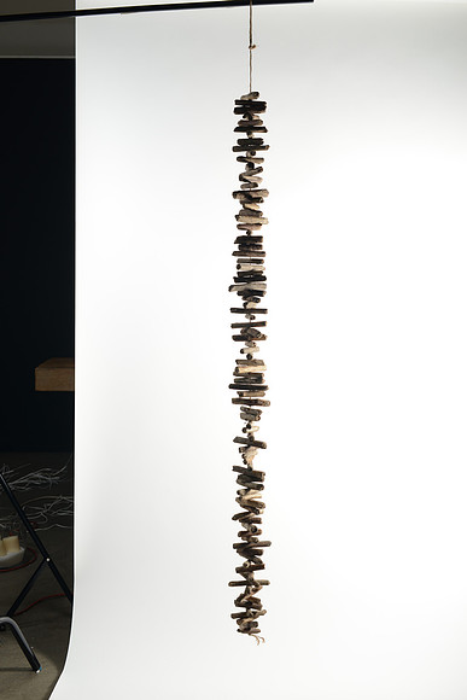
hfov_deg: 27.0
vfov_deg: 39.6
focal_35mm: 50
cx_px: 234
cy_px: 350
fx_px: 972
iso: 200
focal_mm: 50
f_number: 6.3
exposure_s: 1/200
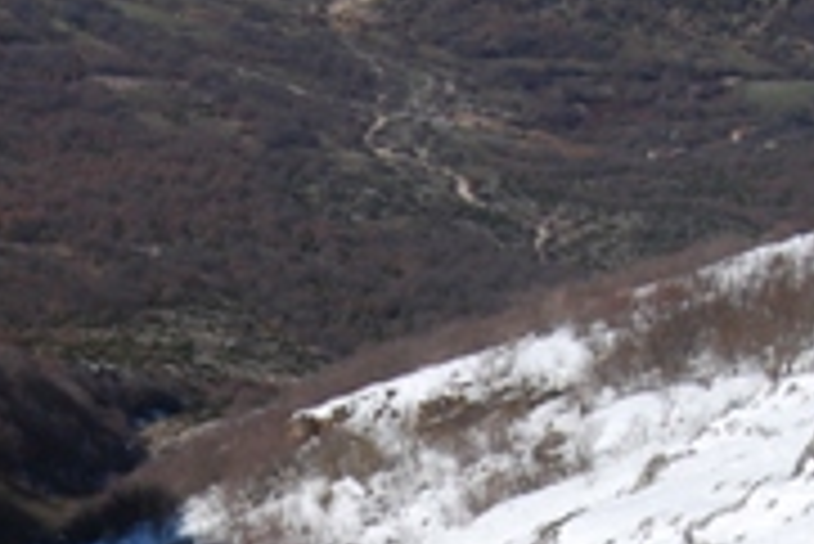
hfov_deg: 12.9
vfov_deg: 8.4
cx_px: 333
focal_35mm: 159
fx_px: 3598
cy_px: 949
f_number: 10
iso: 100
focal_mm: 30
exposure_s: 1/400
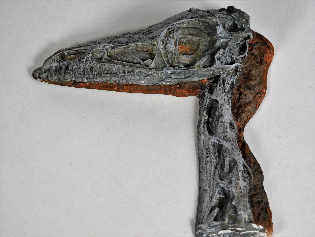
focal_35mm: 91
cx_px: 158
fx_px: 828
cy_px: 118
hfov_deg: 21.5
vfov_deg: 16.2
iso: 125
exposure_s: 1/250
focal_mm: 16.1
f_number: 4.5
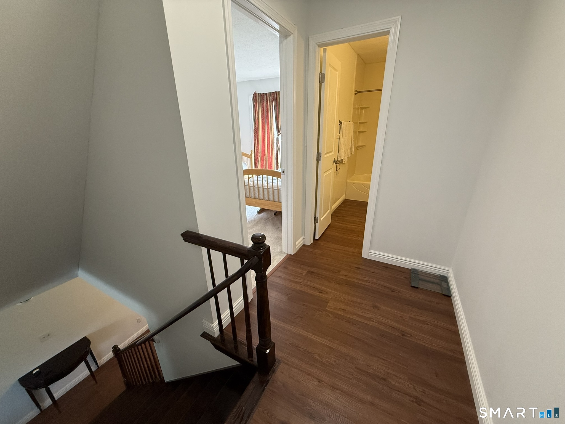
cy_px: 212
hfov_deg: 102.1
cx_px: 282
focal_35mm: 14
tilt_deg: -19.8
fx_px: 229
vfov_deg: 85.7
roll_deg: +1.6
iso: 320
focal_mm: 2.22
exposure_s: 1/120
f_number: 2.2
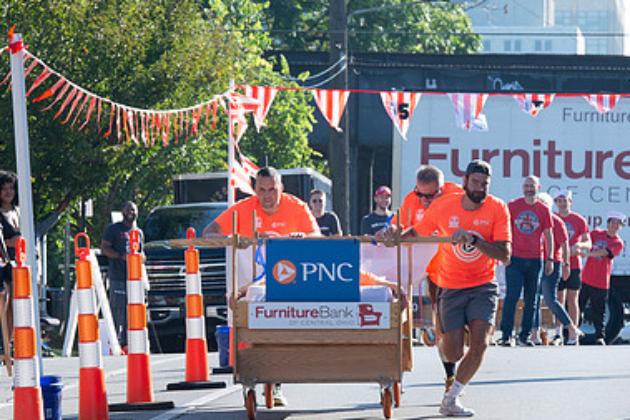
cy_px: 263
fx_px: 5689
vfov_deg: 4.2
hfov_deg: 6.3
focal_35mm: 325
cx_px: 255
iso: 200
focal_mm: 155
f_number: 8
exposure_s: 1/250
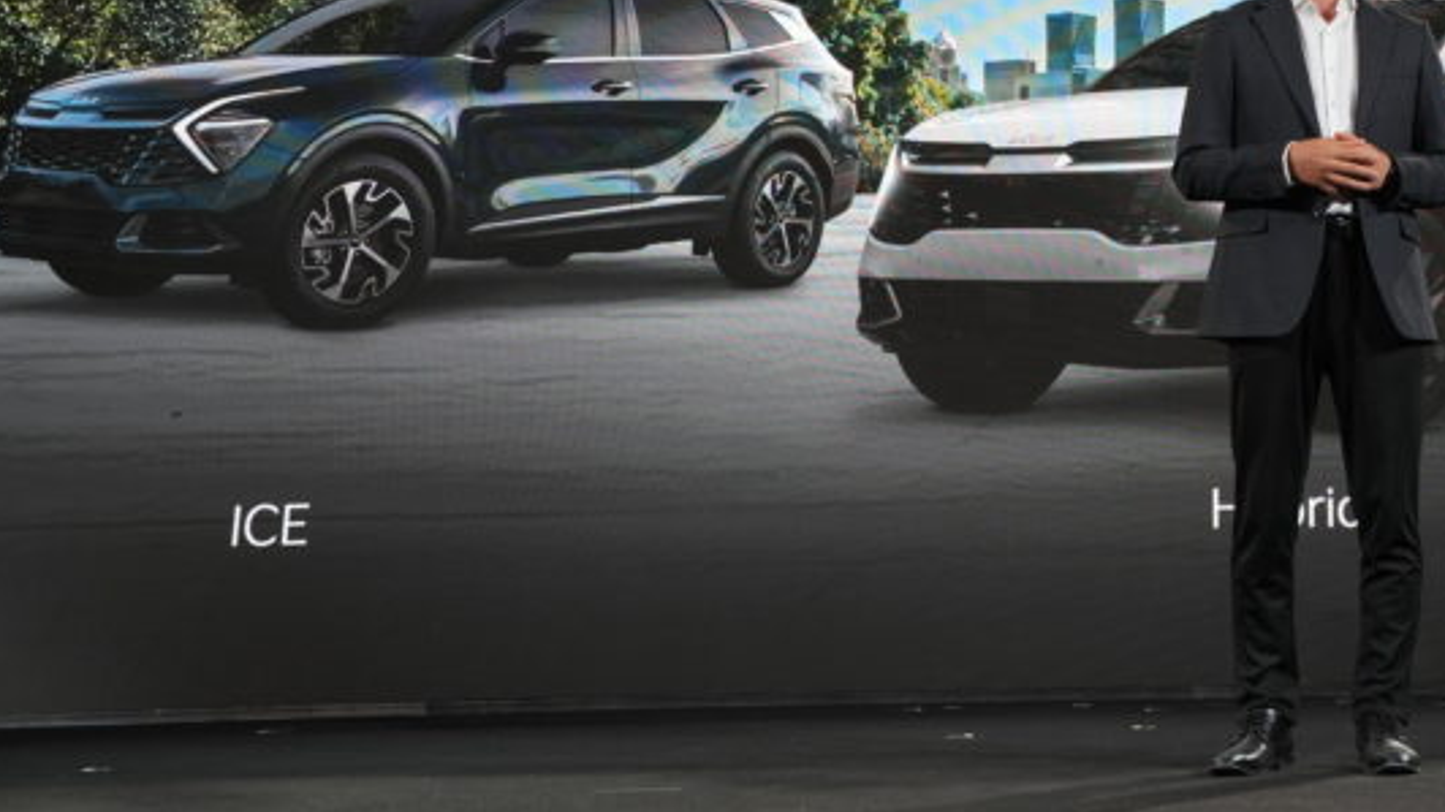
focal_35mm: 61
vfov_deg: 19.4
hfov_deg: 32.6
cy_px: 94
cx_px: 1301
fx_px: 2337
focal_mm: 31
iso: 500
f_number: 4
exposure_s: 1/80
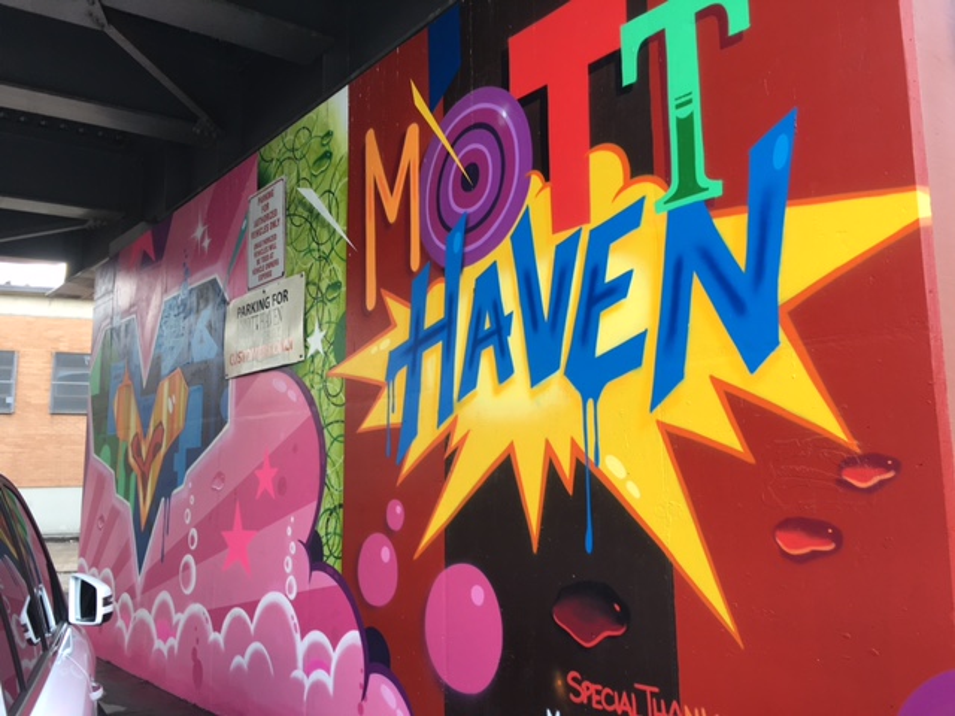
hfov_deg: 61.7
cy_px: 358
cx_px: 478
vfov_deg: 48.2
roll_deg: +0.3
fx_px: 800
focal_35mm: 29
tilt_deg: +6.9
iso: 32
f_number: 2.2
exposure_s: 1/60
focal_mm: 4.15
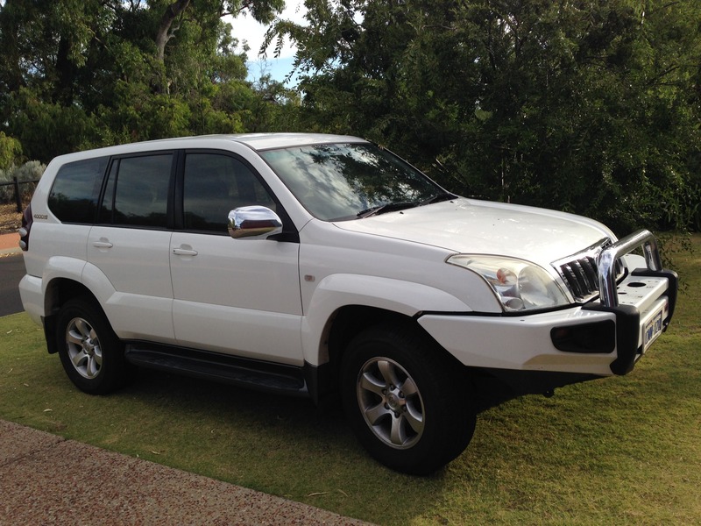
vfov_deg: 42.9
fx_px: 668
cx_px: 350
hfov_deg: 55.4
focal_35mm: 33
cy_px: 263
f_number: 2.4
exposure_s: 1/797
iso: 50
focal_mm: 4.12
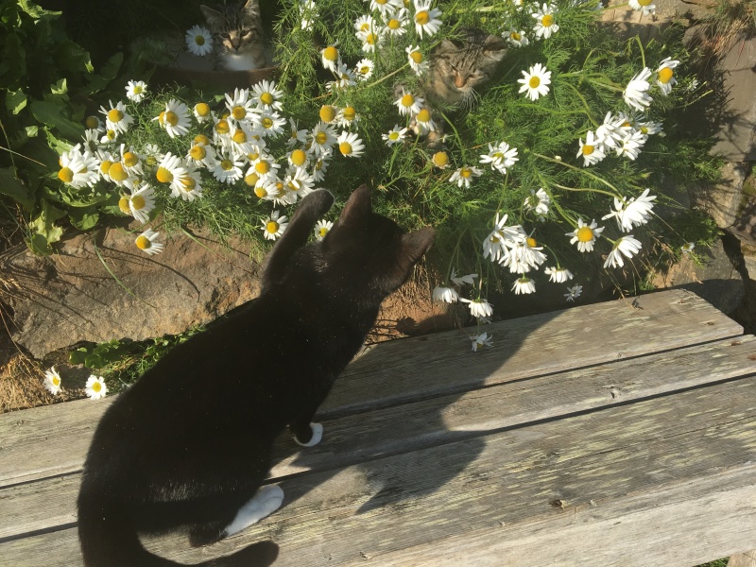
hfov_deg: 61.7
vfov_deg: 48.2
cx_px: 378
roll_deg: -2.4
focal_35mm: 29
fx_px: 633
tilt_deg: -37.2
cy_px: 284
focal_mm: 4.15
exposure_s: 1/927
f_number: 2.2
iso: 25
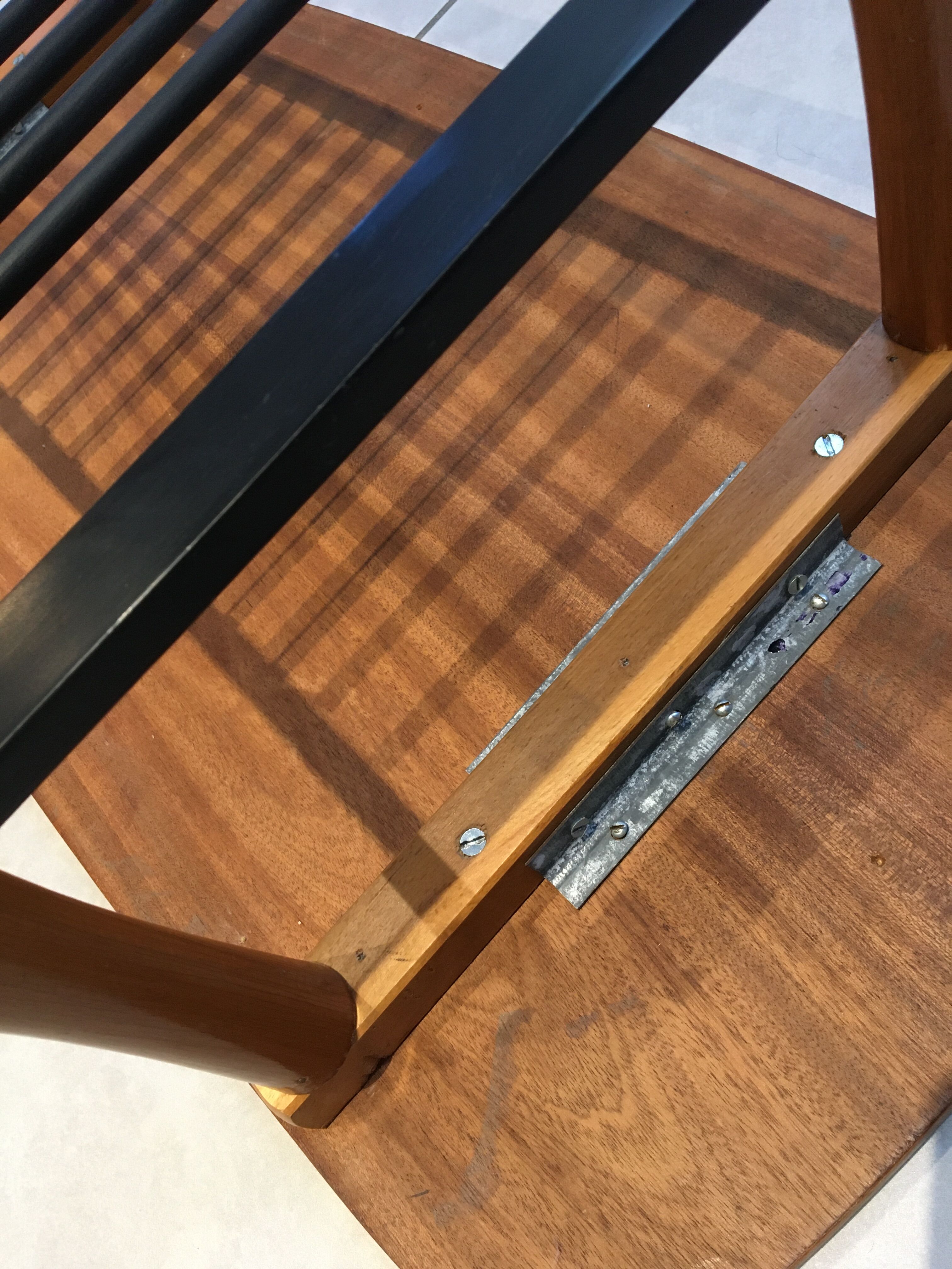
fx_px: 1063
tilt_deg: -57.1
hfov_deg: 48.2
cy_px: 634
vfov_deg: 61.7
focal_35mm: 29
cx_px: 476
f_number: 2.2
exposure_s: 1/33
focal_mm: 4.15
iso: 160
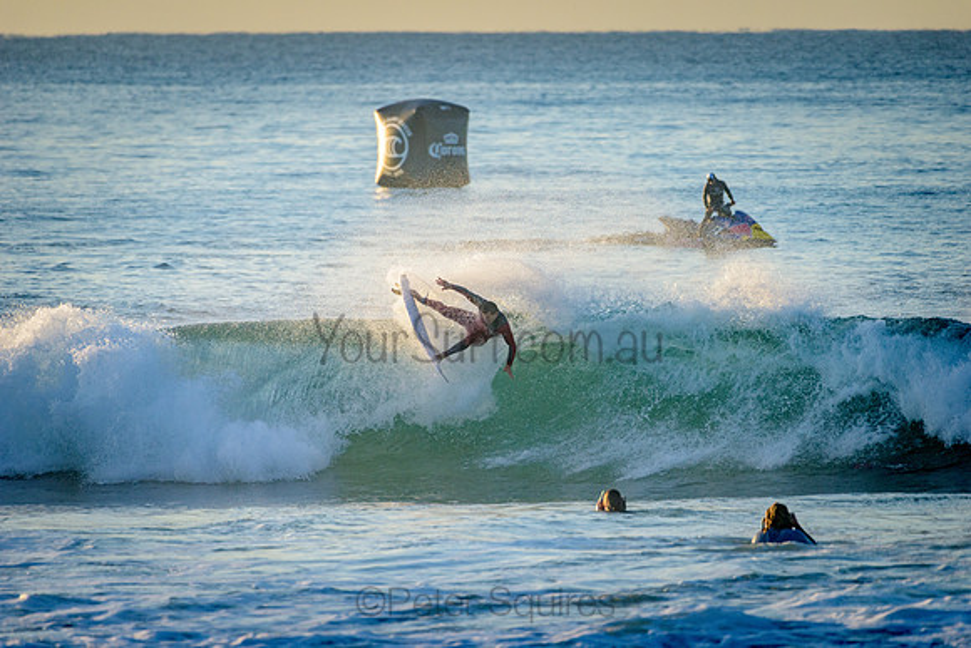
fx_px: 13489
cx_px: 486
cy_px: 324
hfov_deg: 4.1
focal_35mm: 500
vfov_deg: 2.8
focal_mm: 500
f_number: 5.6
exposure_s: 1/2000
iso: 500
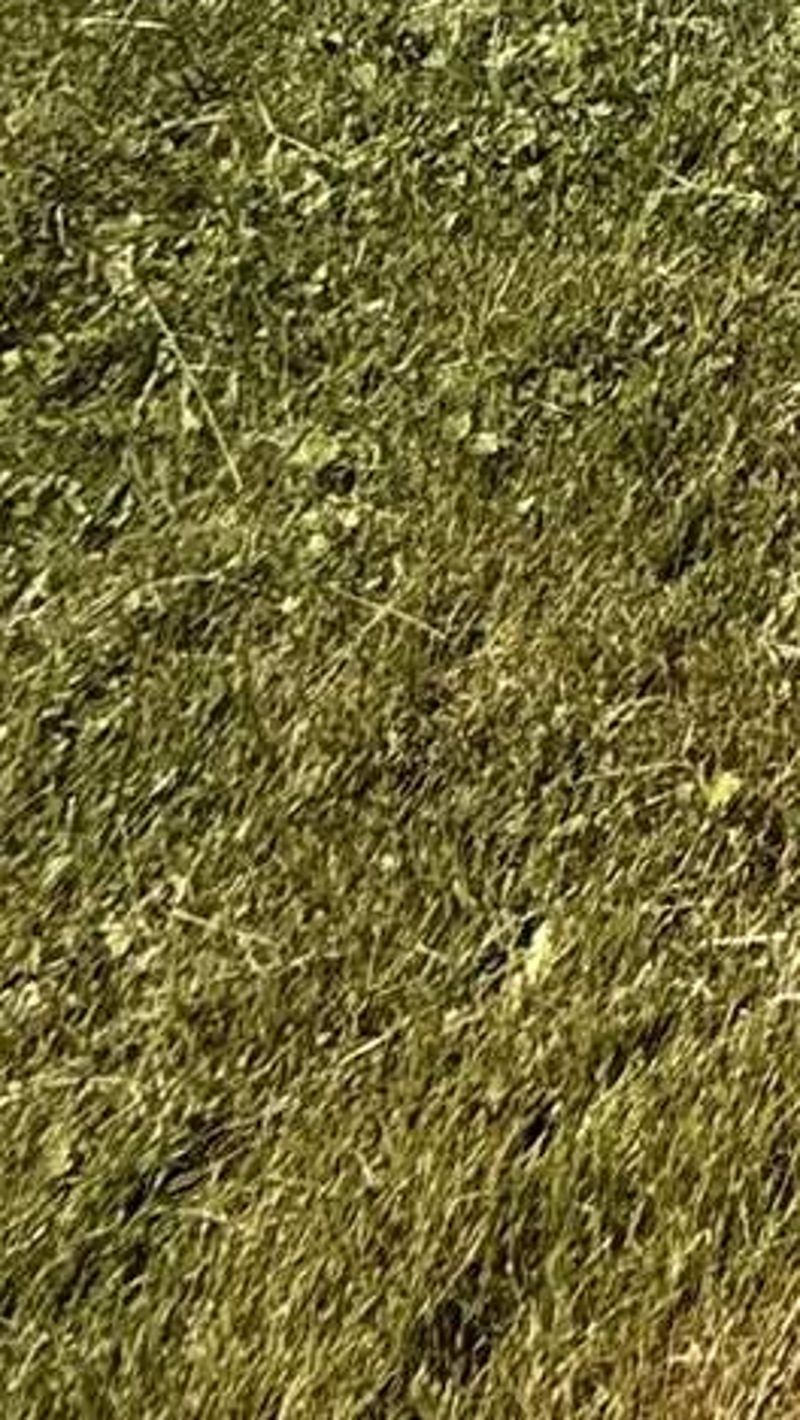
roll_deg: +1.2
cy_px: -1438
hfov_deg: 10.1
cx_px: 2606
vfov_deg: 18.4
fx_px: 2827
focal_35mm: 75
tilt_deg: +3.1
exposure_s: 1/2611
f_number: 2.2
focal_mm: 2.22
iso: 50
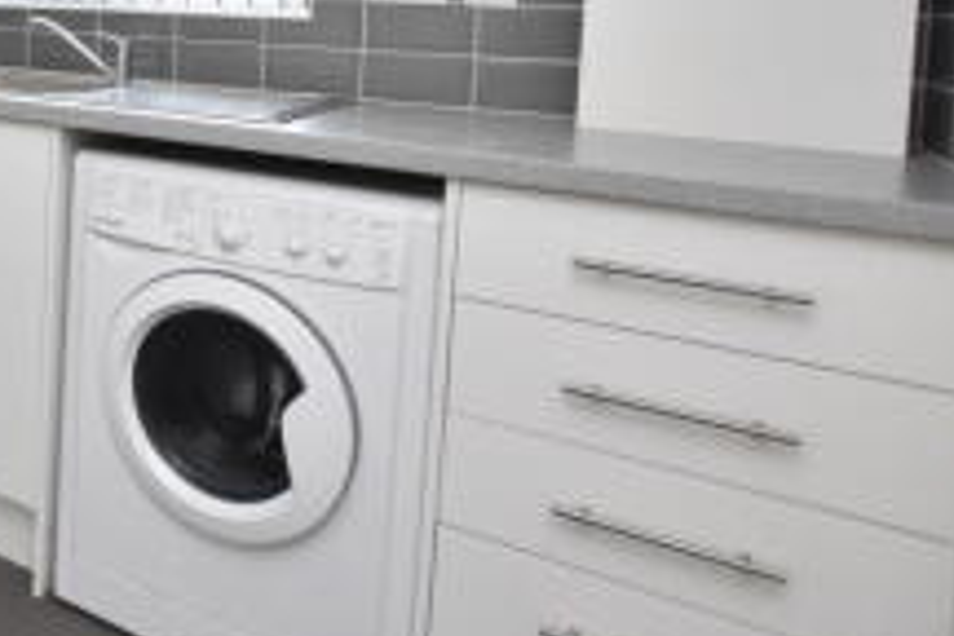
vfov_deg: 36.6
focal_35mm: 33
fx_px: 874
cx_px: -71
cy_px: 24
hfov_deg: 44.9
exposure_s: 1/125
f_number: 3.5
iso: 900
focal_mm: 10
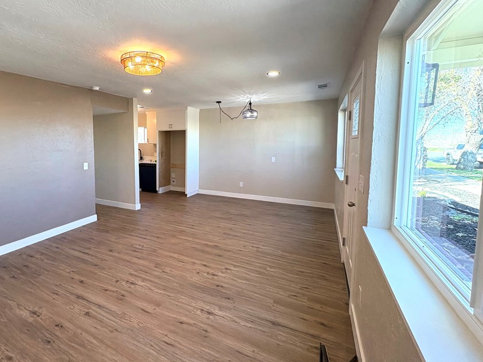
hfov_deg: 89.9
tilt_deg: -3.8
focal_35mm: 17
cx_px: 193
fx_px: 237
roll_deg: -0.1
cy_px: 160
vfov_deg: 74.5
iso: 160
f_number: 2.2
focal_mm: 2.22
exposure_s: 1/120
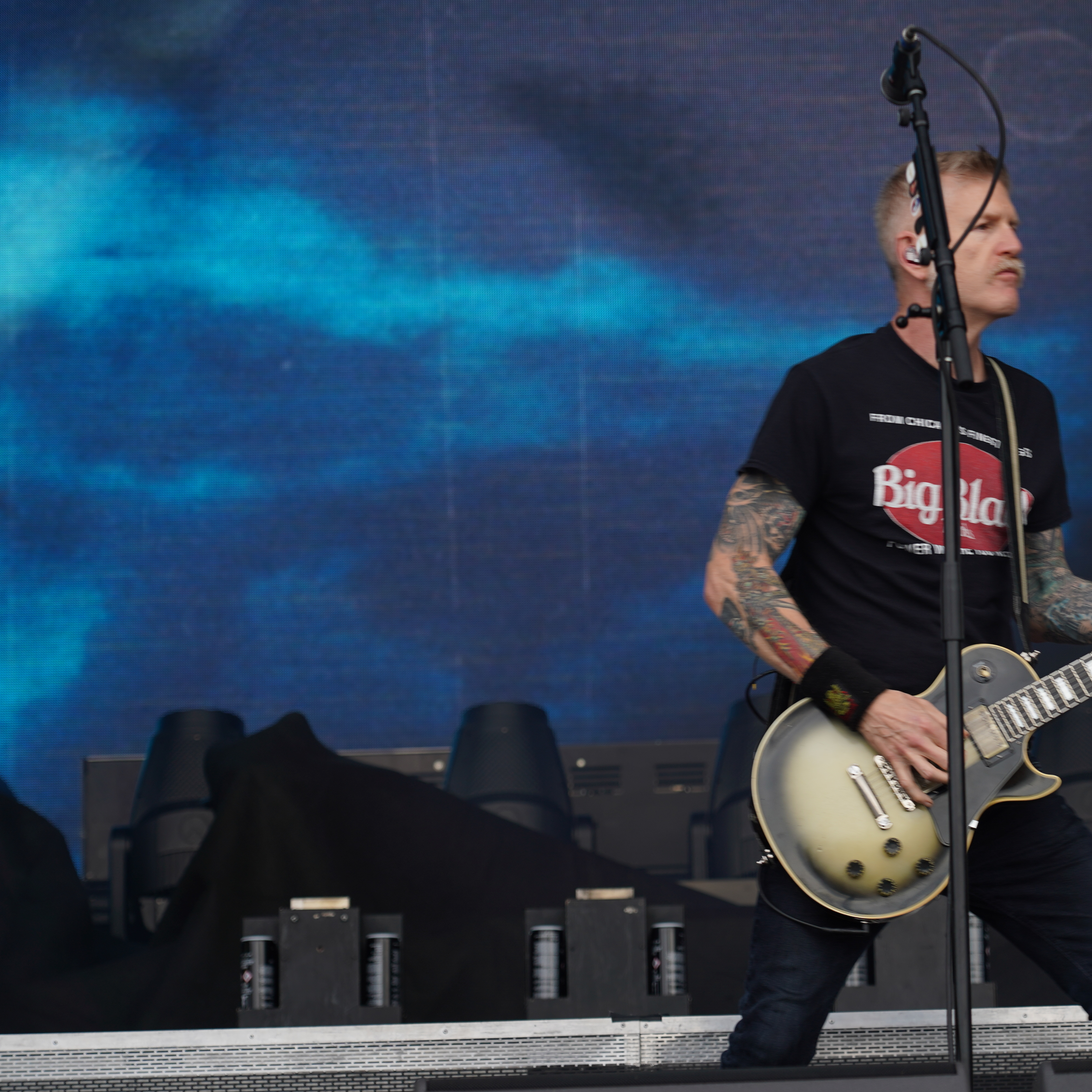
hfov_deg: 13.0
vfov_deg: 13.0
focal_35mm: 134
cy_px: 546
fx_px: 4783
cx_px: 715
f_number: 4.5
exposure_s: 1/200
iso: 100
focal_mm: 105
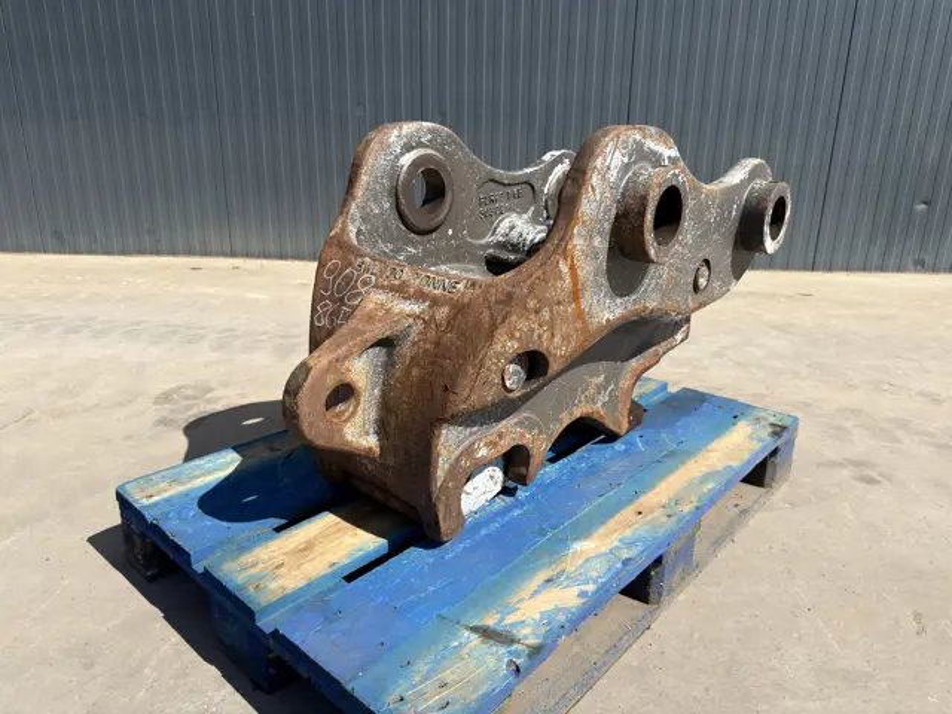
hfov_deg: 71.6
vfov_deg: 56.8
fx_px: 660
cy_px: 357
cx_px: 476
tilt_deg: -18.0
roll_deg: +0.5
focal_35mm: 24
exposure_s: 1/4098
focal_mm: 6.76
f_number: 1.78
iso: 80
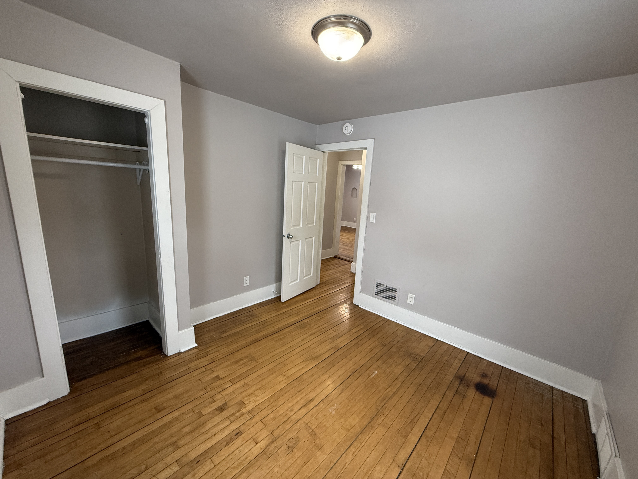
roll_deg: -3.8
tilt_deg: -12.6
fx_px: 258
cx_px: 319
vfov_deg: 85.7
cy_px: 240
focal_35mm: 14
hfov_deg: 102.1
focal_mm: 2.22
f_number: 2.2
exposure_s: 1/120
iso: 320
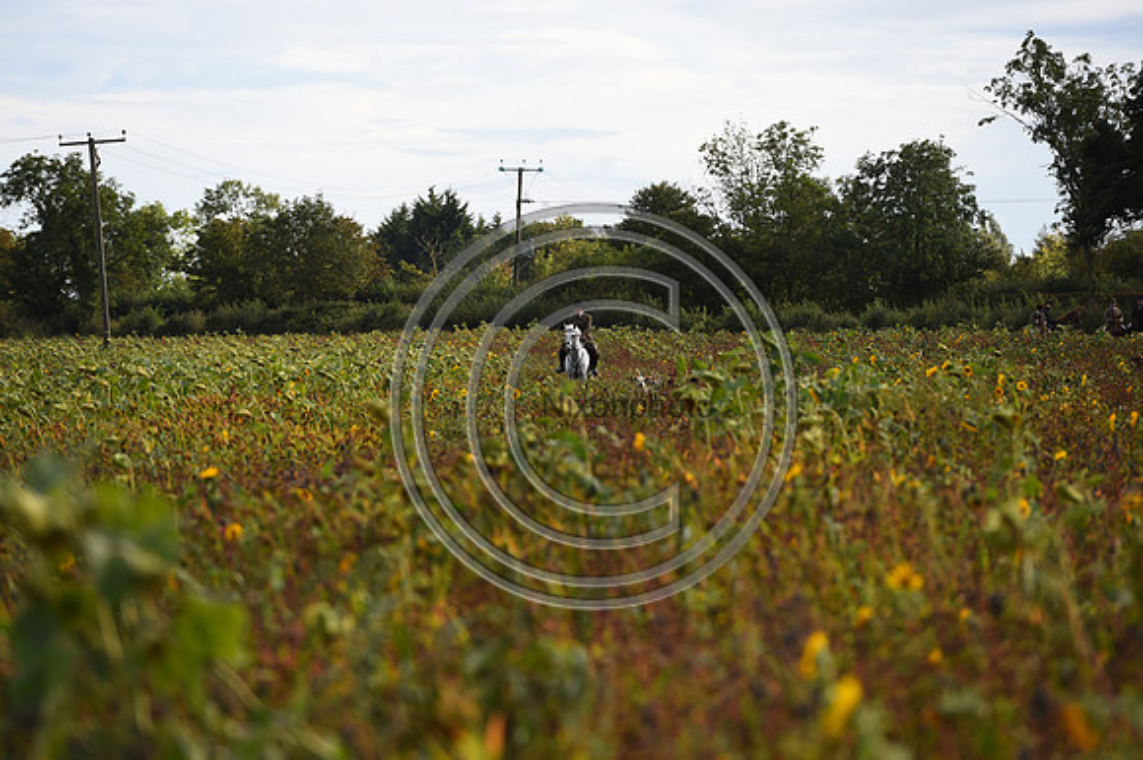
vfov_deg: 6.9
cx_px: 572
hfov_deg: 10.3
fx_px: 6346
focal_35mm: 200
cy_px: 380
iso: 220
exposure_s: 1/800
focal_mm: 200
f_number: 5
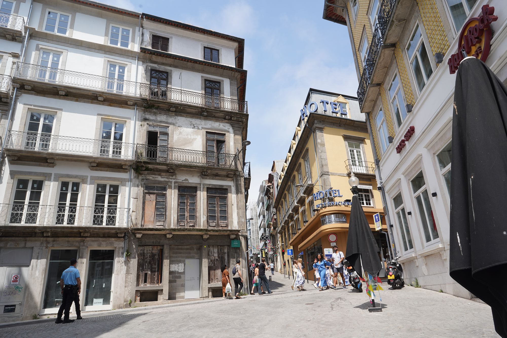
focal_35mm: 24
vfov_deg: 53.1
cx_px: 254
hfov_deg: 73.7
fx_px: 338
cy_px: 169
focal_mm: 24
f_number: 13
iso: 100
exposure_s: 1/100
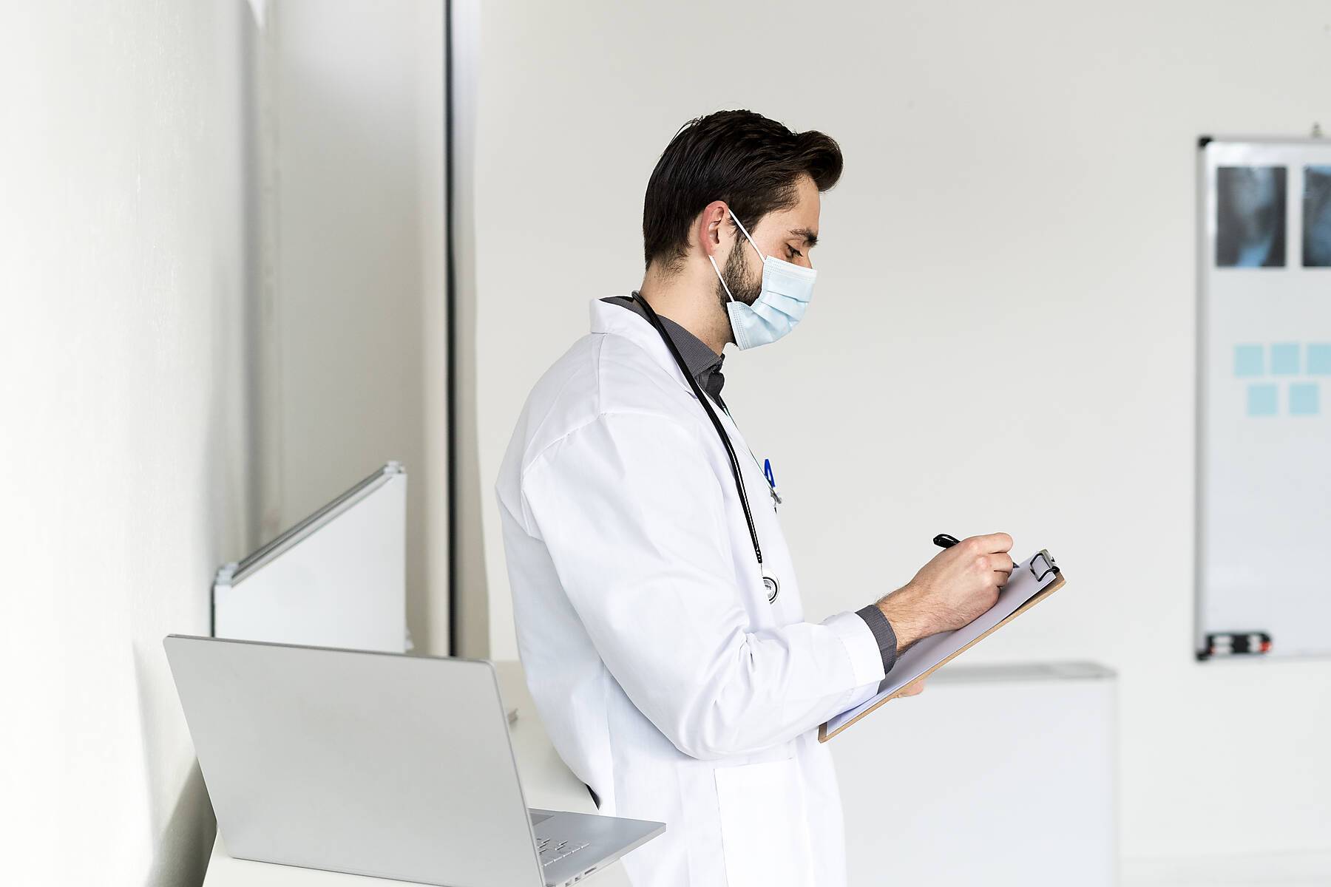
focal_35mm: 50
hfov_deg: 39.6
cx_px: 666
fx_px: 1848
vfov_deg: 27.0
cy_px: 444
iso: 800
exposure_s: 1/640
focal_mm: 50
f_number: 2.5
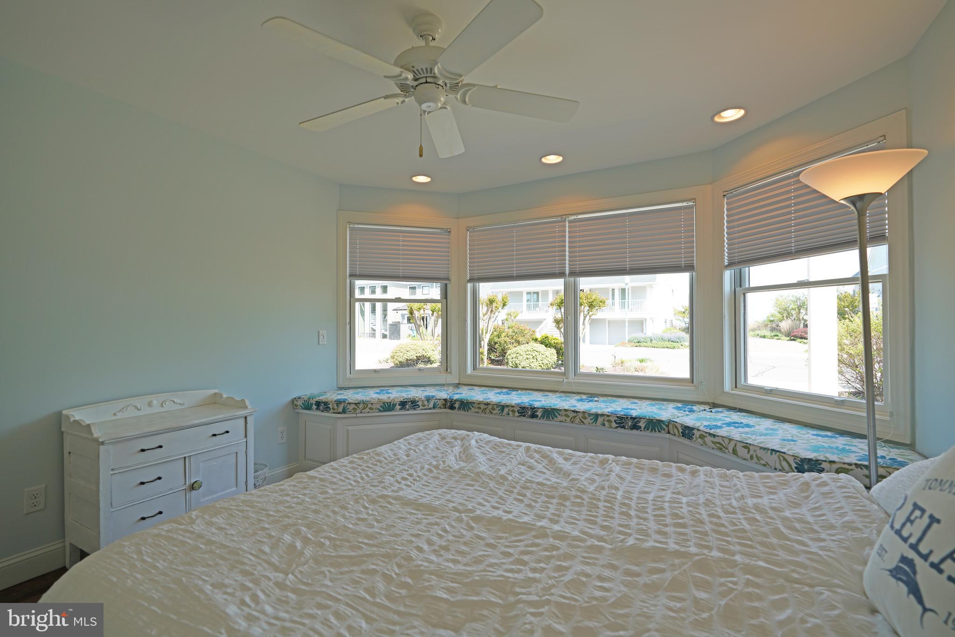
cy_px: 318
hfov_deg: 96.7
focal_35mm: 16
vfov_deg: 73.8
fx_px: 424
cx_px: 478
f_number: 5
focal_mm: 16
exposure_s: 1/100
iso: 100
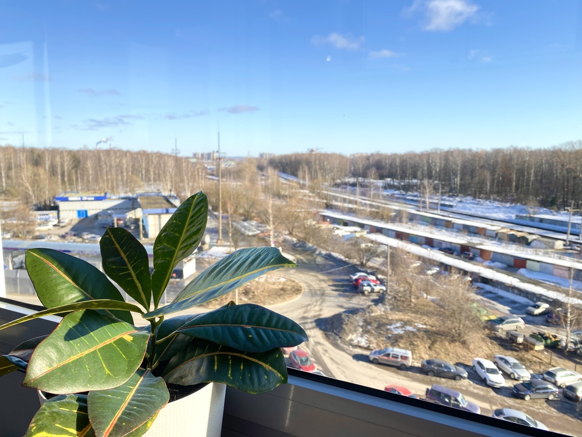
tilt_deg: -7.1
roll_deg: -0.1
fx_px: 437
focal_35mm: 26
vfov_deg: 53.1
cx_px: 291
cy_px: 218
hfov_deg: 67.3
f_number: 1.8
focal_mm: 4.25
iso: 32
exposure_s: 1/549
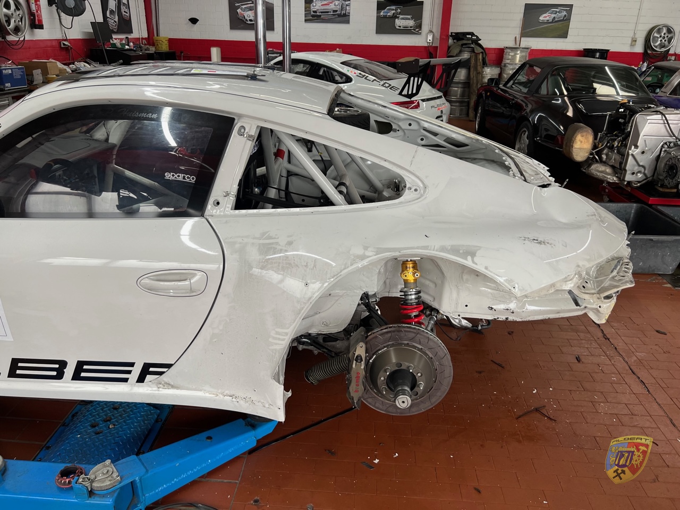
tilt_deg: -22.9
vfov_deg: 53.1
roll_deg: -2.0
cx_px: 340
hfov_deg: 67.3
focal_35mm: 26
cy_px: 255
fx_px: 511
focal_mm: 5.7
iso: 100
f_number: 1.5
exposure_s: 1/100
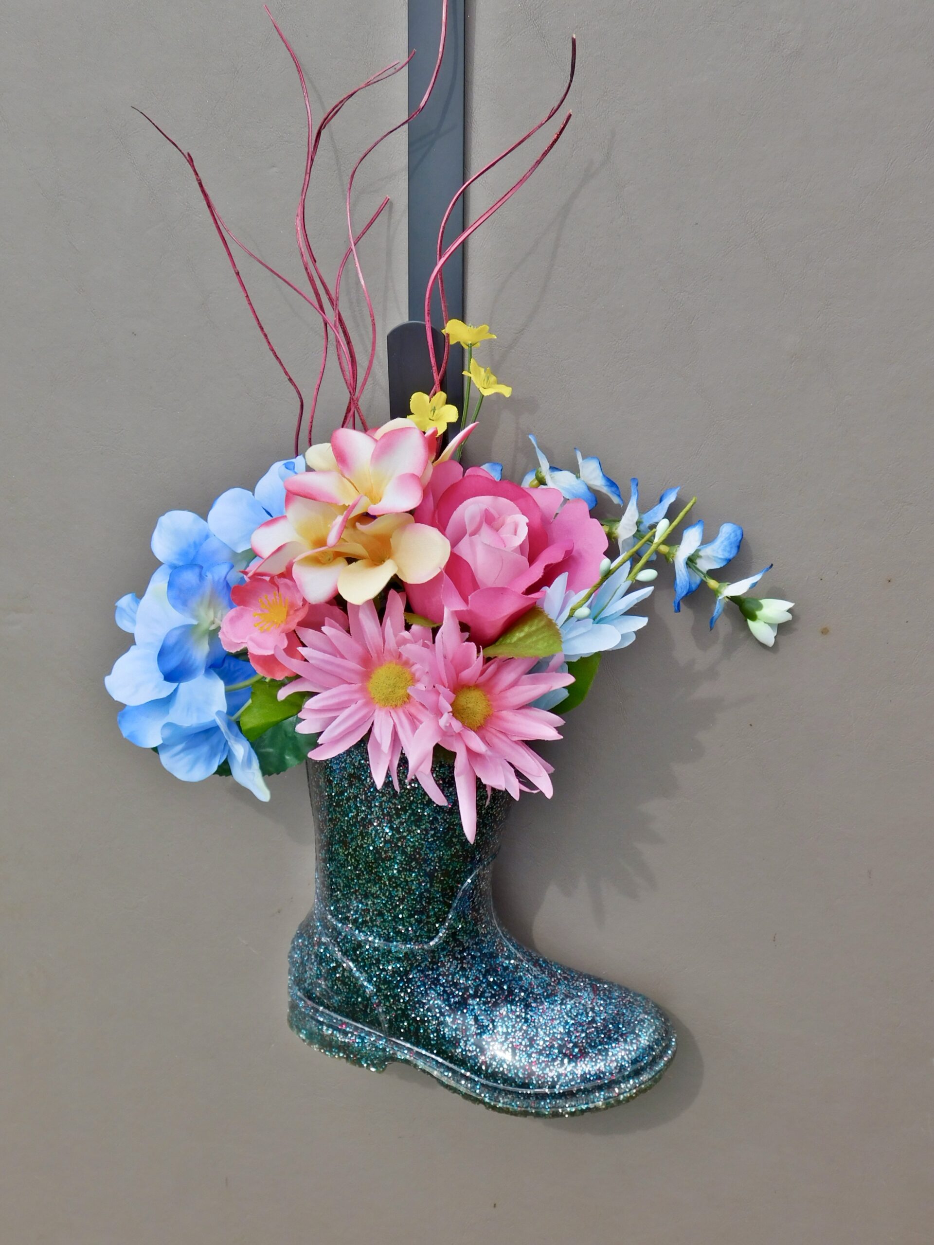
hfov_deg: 36.0
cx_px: 467
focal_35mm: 40
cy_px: 622
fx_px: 1439
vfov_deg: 46.8
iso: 125
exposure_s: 1/800
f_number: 3.6
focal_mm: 7.1
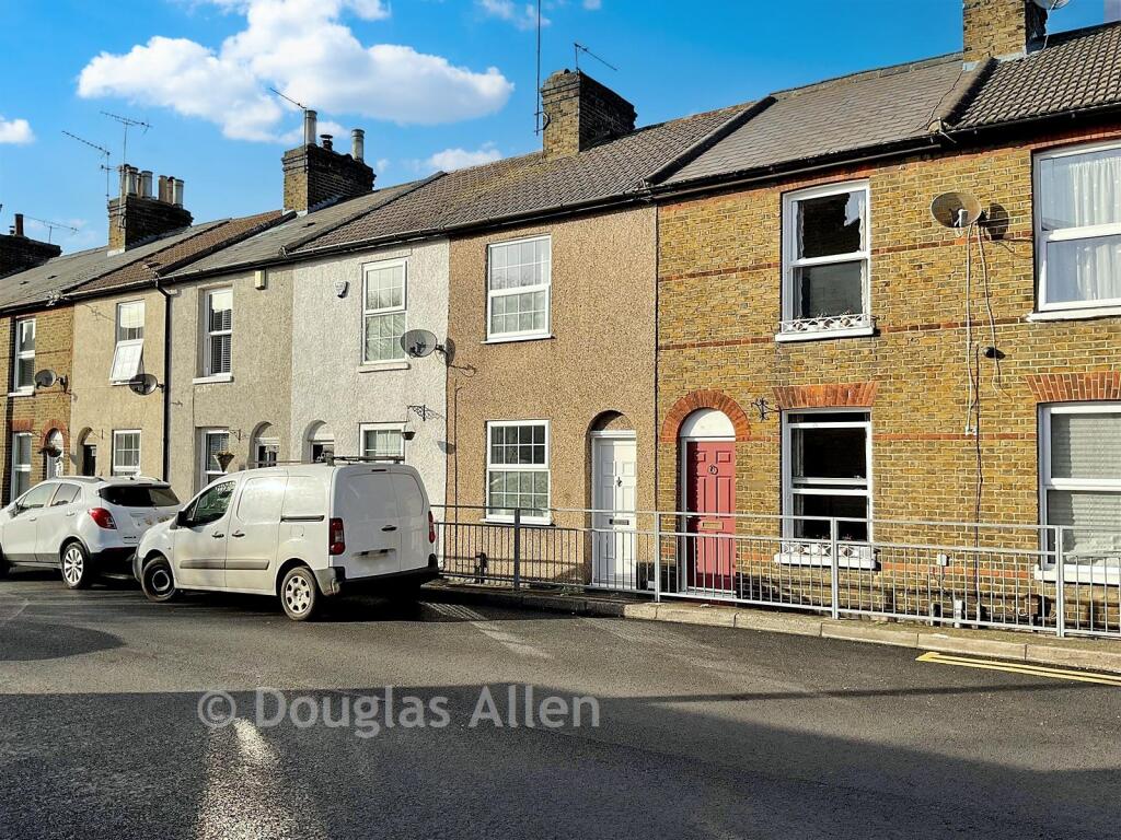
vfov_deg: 48.2
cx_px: 560
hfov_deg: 61.7
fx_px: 939
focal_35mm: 29
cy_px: 420
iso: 16
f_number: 1.8
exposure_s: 1/1451
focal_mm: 3
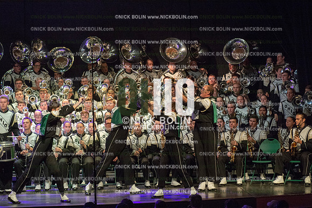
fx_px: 1516
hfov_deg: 11.8
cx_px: 156
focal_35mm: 175
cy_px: 104
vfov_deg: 7.8
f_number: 5.6
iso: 8000
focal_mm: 175
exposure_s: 1/400
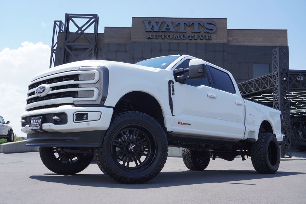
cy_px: 102
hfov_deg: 53.1
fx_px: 306
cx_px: 153
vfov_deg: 36.9
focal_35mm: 36
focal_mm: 24
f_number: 8
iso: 100
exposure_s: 1/200
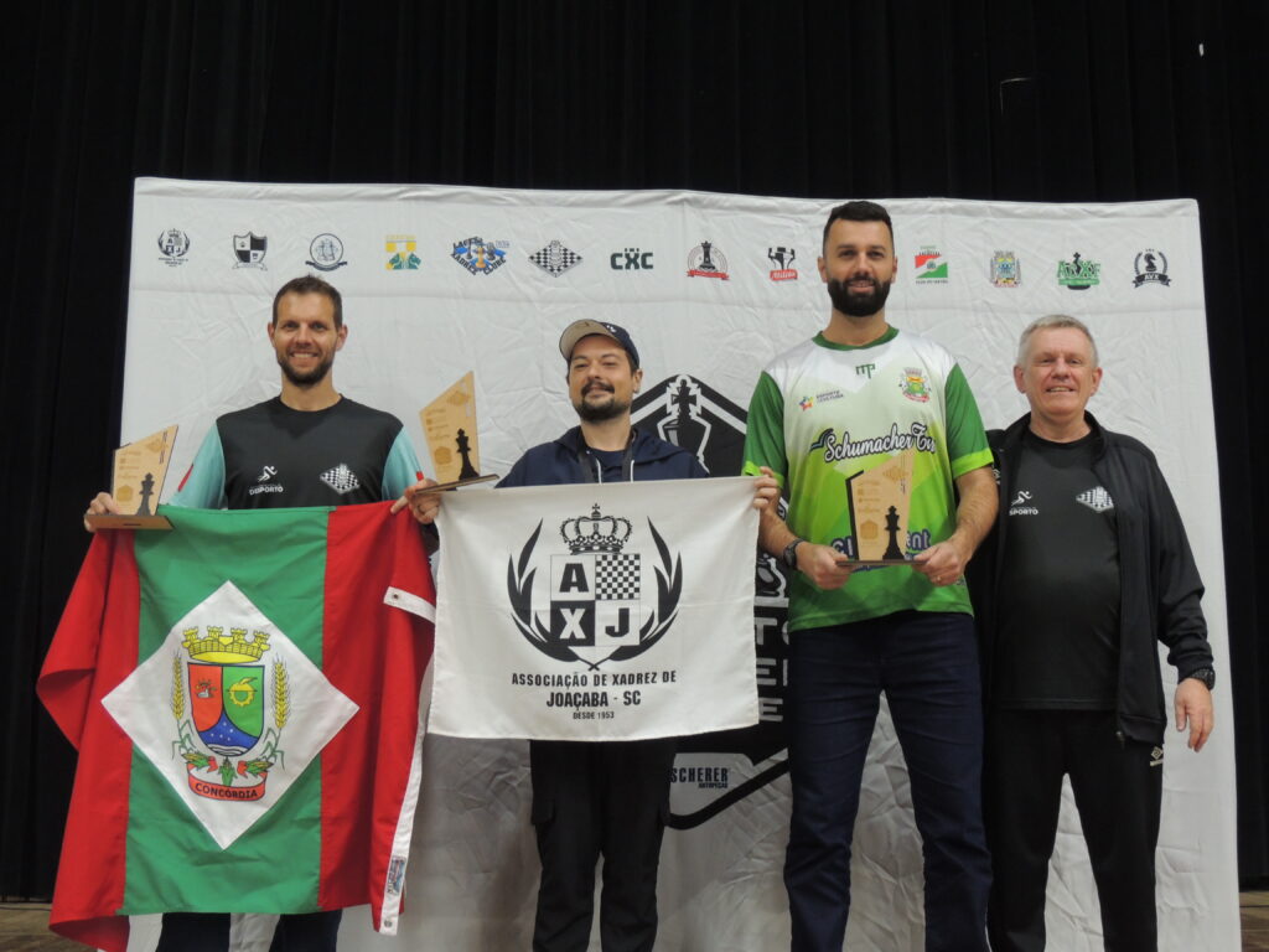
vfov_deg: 33.6
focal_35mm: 43
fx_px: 1576
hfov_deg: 43.9
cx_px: 634
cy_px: 476
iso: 400
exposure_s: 1/25
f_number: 3.4
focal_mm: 7.6
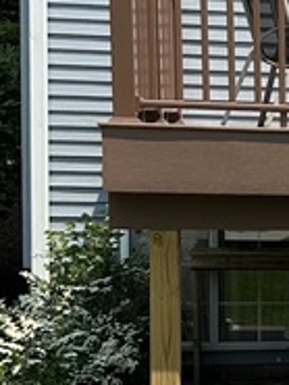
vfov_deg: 14.0
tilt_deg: -5.2
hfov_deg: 9.3
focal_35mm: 140
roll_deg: -4.4
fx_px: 1557
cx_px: 724
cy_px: 273
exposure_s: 1/2967
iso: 80
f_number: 1.78
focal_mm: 6.86
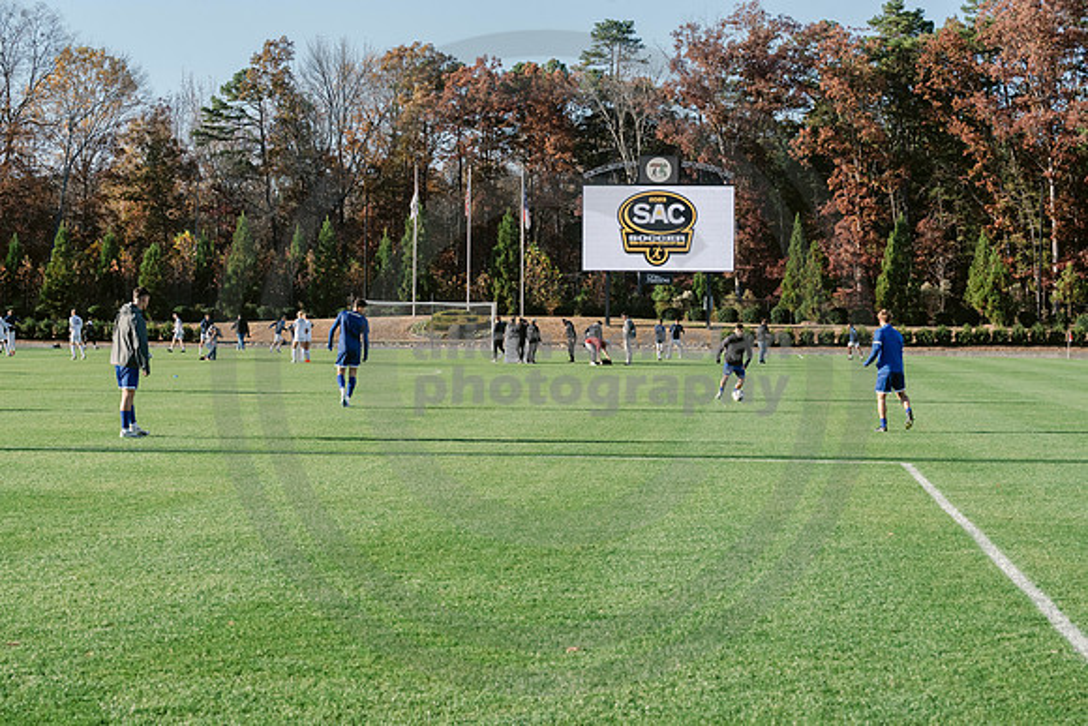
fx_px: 2116
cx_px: 544
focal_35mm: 70
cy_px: 363
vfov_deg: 19.5
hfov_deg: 28.8
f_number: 8
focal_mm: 70
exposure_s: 1/1600
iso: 1250
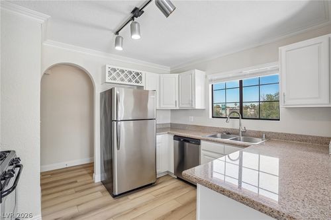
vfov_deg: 73.7
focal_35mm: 16
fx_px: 147
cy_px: 110
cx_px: 166
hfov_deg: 96.8
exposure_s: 1/25
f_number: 8
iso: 400
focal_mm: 16
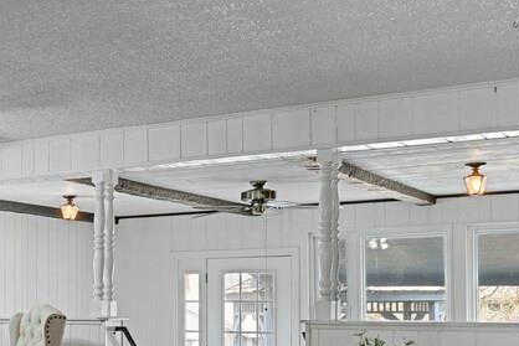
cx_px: -110
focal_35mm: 65
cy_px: 295
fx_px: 937
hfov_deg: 27.2
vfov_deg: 20.6
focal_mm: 17
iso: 250
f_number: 8
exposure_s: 8
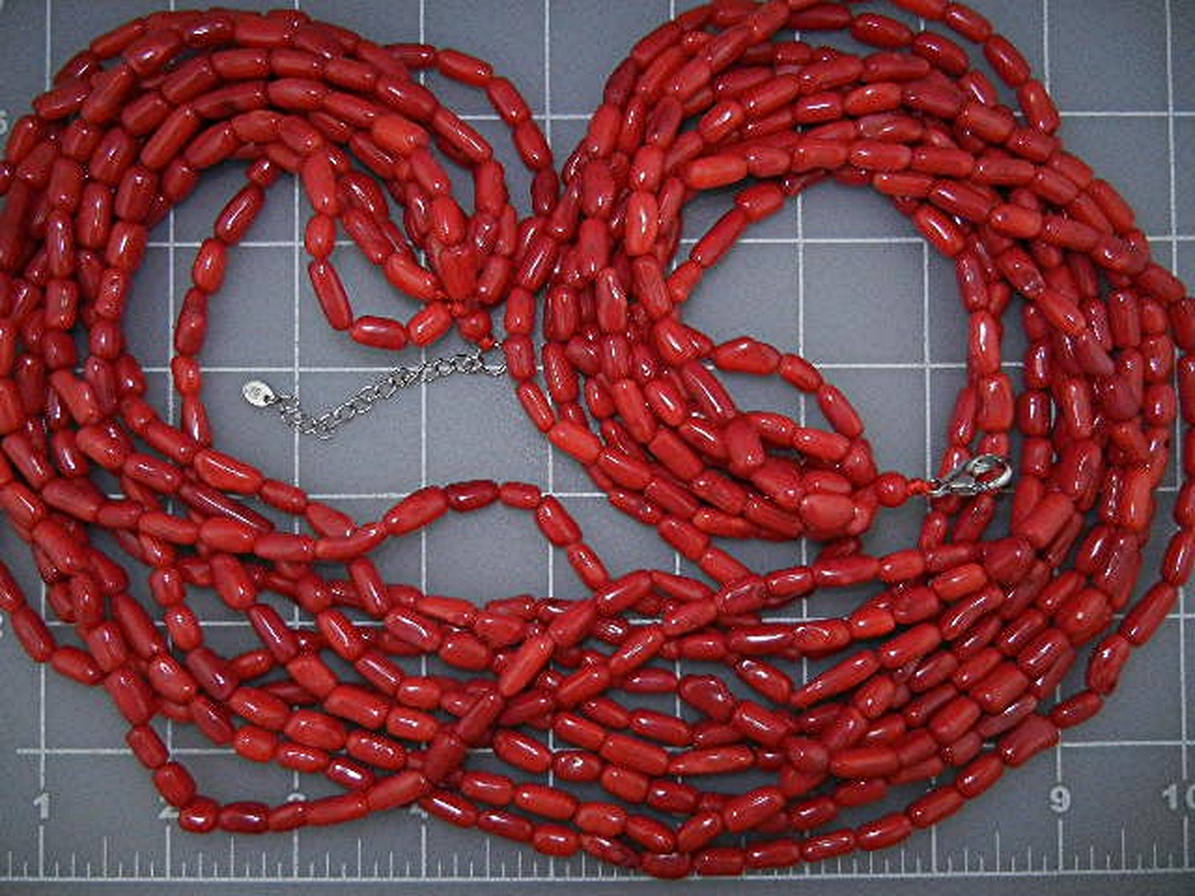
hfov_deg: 60.0
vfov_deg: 46.8
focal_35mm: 30
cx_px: 598
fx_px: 1036
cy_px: 448
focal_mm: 5.4
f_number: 7
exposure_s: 1/30
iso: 800
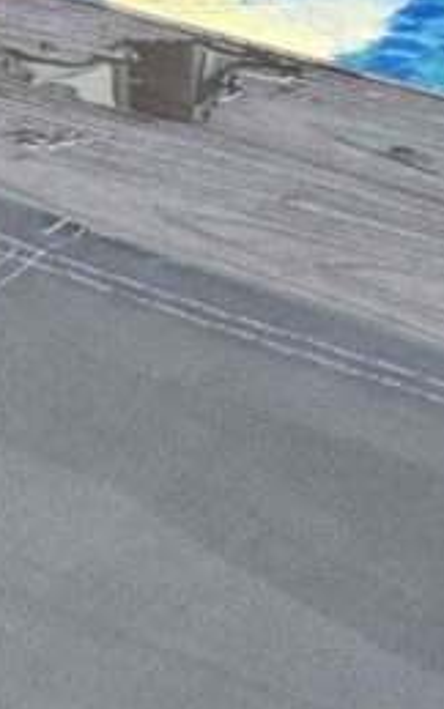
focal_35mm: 201
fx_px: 3889
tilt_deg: -13.3
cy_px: -600
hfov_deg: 6.5
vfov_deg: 9.8
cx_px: 312
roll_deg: +0.1
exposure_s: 1/60
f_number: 1.78
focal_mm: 6.76
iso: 100
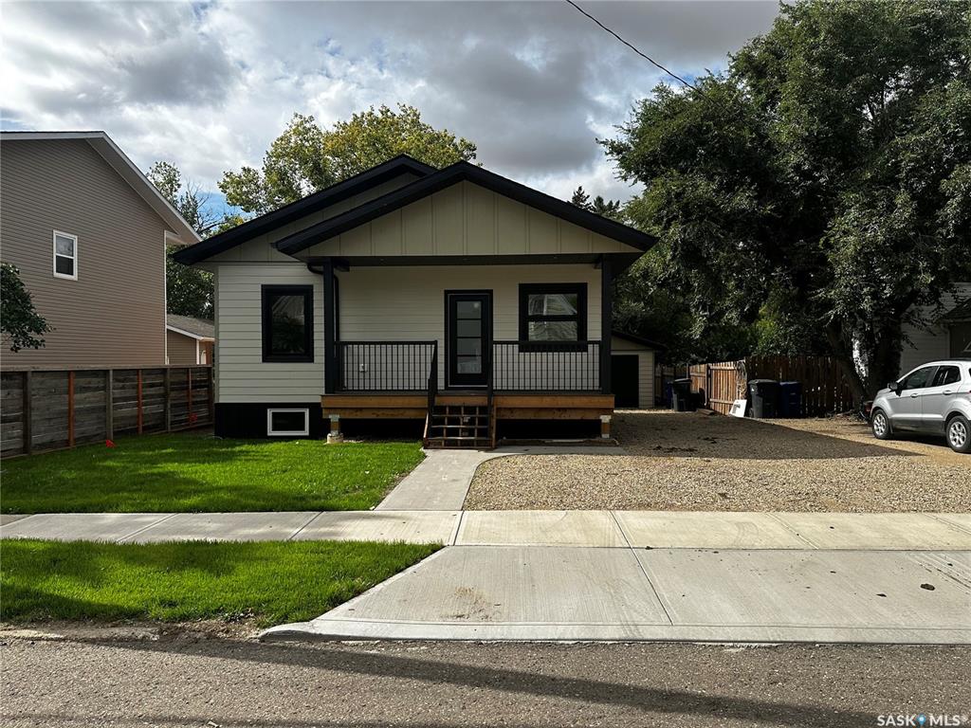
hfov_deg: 71.6
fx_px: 673
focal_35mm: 24
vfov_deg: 56.8
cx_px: 486
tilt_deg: +0.9
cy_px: 364
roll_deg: +1.3
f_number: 1.78
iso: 80
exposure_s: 1/6623
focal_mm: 6.86
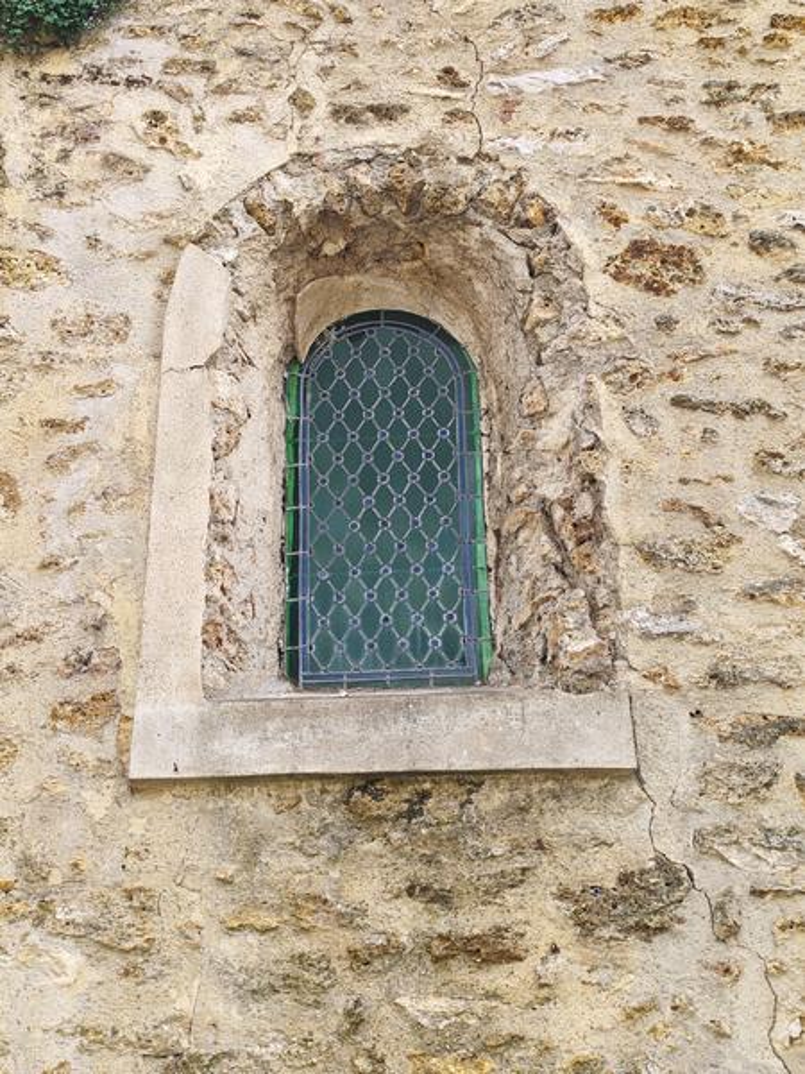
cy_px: 537
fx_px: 1426
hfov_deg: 31.5
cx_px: 402
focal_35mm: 46
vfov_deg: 41.2
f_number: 1.9
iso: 50
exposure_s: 1/120
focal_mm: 6.12
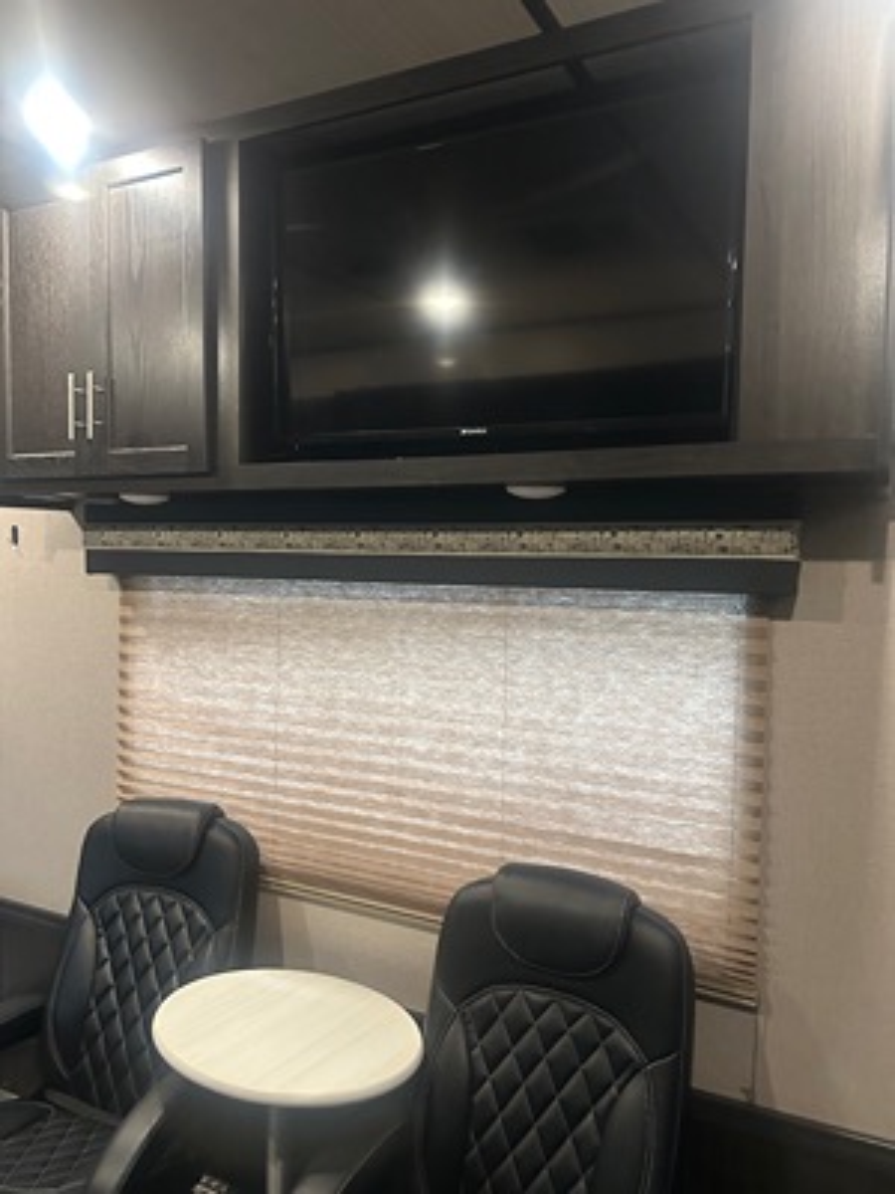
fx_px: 896
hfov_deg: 53.1
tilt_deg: -1.0
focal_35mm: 26
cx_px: 448
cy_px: 597
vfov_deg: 67.3
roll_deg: -0.8
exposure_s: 1/52
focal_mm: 5.7
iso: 500
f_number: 1.5
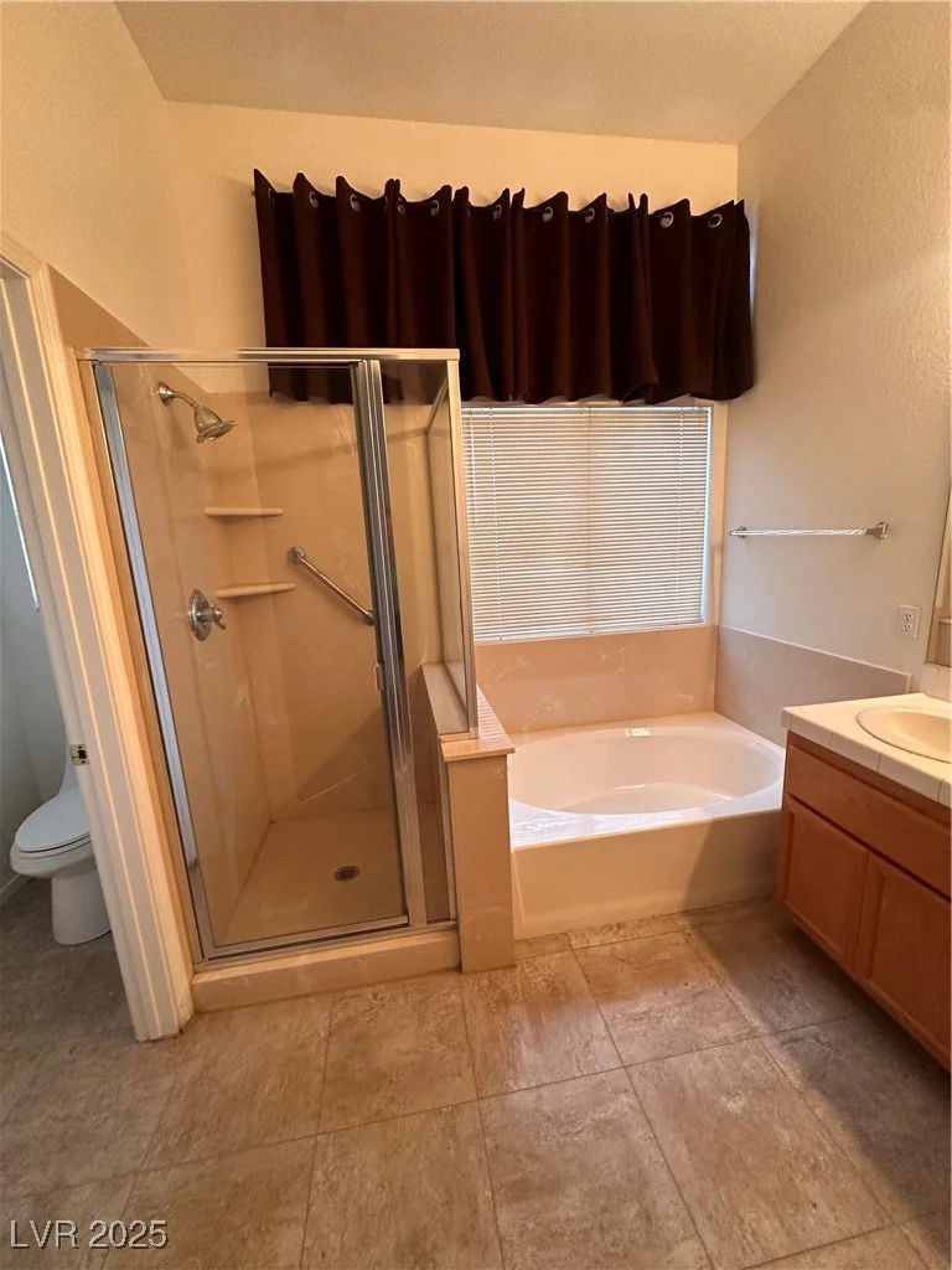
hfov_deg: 85.7
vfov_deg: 102.1
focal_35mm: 14
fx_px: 513
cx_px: 476
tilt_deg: -9.5
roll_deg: +3.1
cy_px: 635
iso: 250
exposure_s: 1/120
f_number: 2.2
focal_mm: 2.22
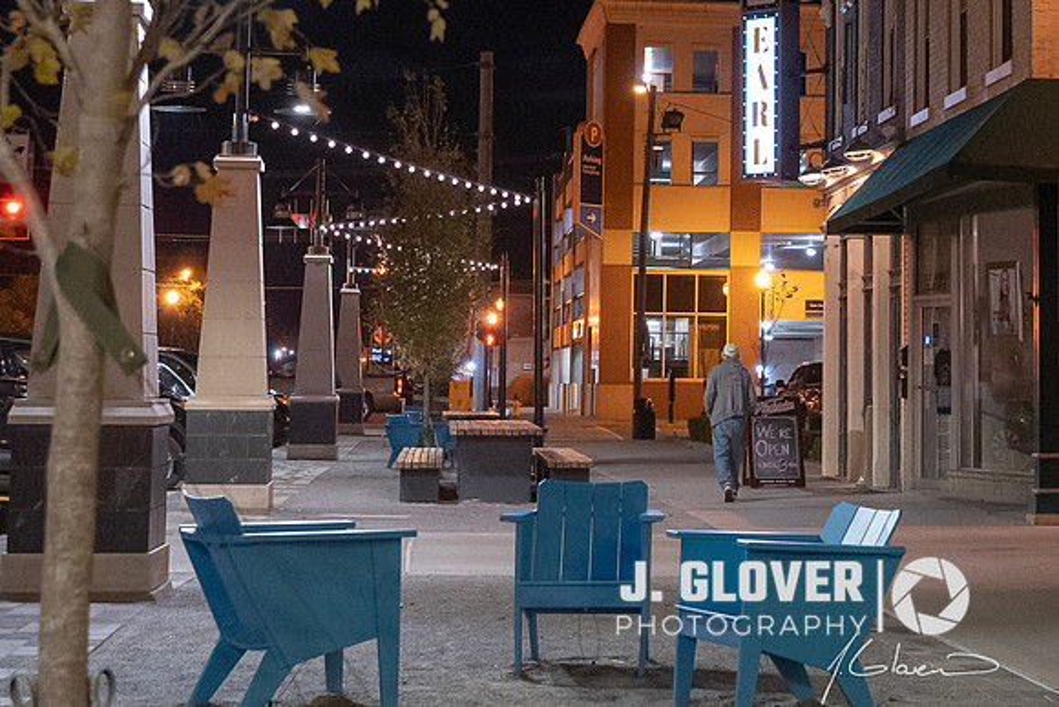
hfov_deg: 24.6
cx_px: 807
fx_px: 2401
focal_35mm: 82
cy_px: 130
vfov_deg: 16.6
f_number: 3.5
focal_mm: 28
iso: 3200
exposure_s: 1/100
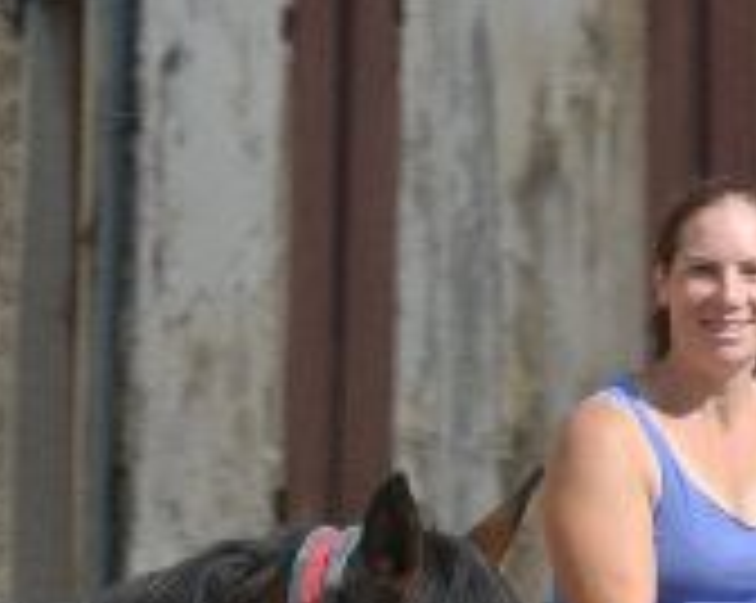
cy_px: 835
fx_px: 8113
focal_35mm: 363
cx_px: 760
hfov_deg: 5.3
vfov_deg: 4.2
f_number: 11
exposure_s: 1/100
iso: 100
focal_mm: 30
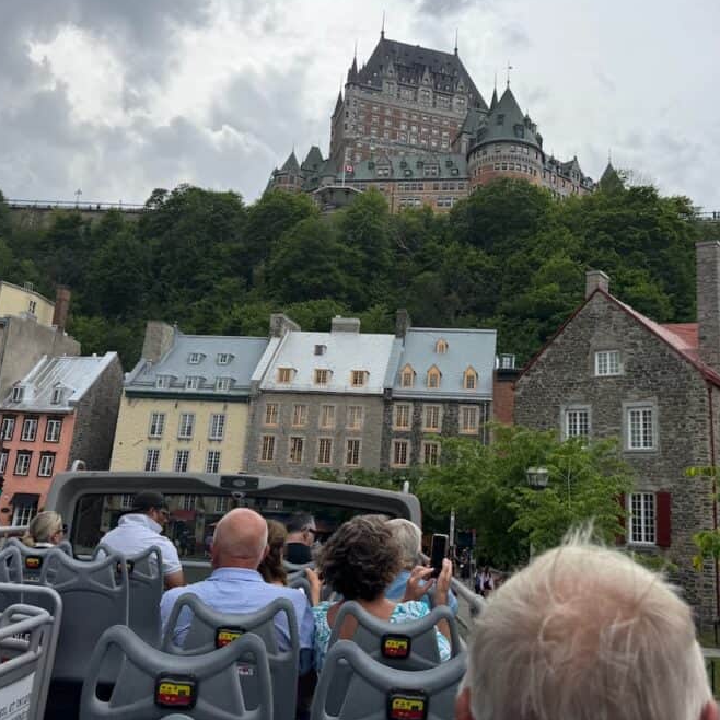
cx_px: 406
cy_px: 318
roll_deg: -5.3
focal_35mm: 33
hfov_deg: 49.6
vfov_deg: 49.6
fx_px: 777
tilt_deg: +15.2
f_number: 1.78
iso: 80
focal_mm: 6.76
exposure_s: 1/7092
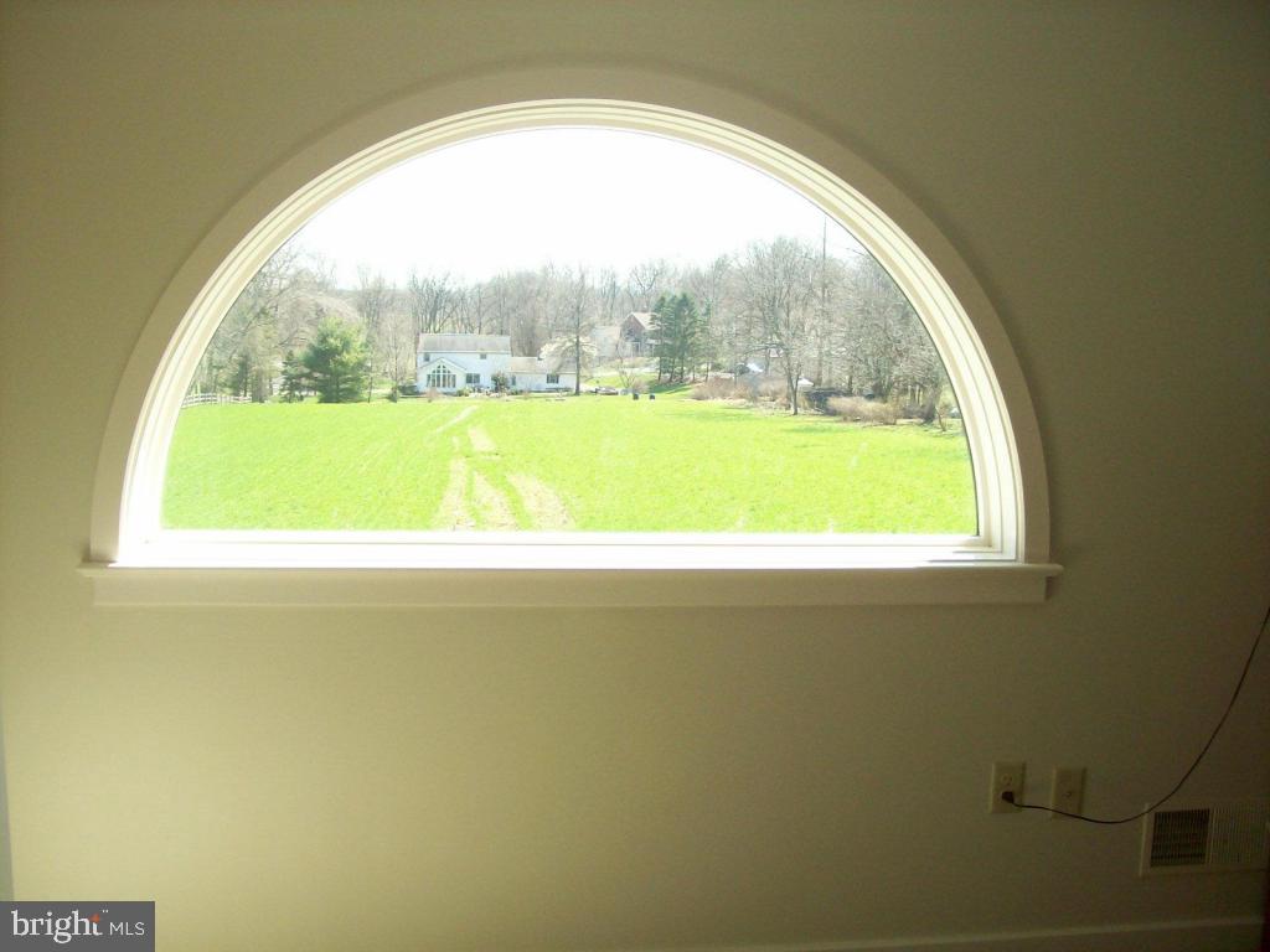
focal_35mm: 36
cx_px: 635
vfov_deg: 39.7
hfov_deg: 51.4
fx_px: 1321
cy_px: 476
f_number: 2.7
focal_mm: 6
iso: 80
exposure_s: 1/223
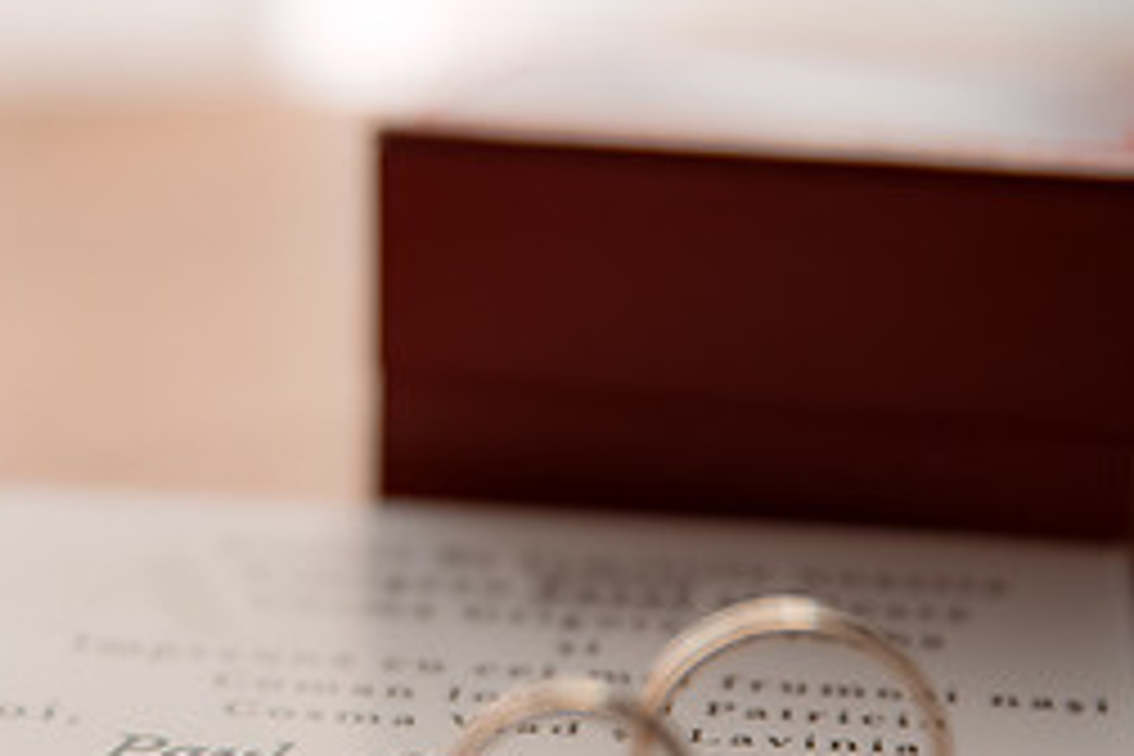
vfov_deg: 8.5
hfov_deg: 12.7
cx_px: 279
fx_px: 5071
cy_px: 533
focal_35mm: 161
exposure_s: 1/400
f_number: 2.8
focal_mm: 70
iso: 500
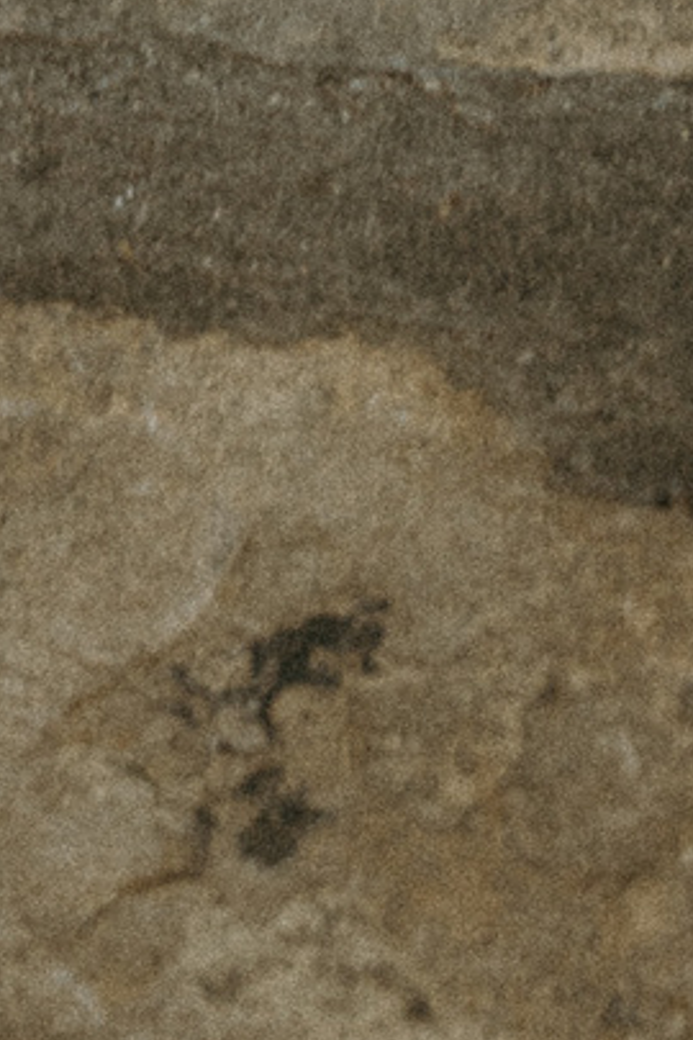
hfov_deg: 8.2
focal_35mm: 166
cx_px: 56
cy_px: -673
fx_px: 4793
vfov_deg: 11.7
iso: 80
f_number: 4
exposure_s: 1/80
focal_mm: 28
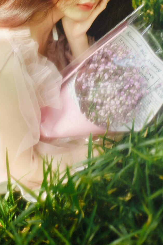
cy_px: 50
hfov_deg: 16.4
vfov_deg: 24.1
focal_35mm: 83
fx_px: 563
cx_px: 62
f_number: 2.2
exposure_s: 1/160
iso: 100
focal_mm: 50
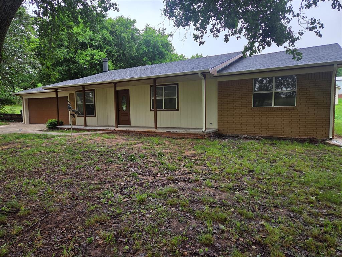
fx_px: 227
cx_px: 171
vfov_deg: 58.9
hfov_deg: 73.9
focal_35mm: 23
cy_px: 128
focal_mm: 5.4
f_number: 1.8
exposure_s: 1/180
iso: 64
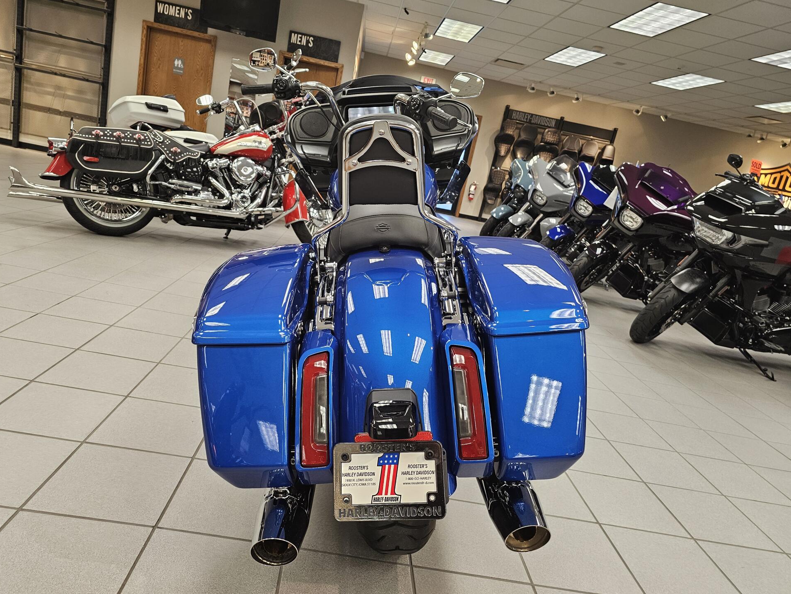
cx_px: 388
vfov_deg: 56.8
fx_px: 548
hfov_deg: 71.6
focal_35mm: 24
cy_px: 303
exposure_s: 1/120
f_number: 1.7
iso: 250
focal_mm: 6.3
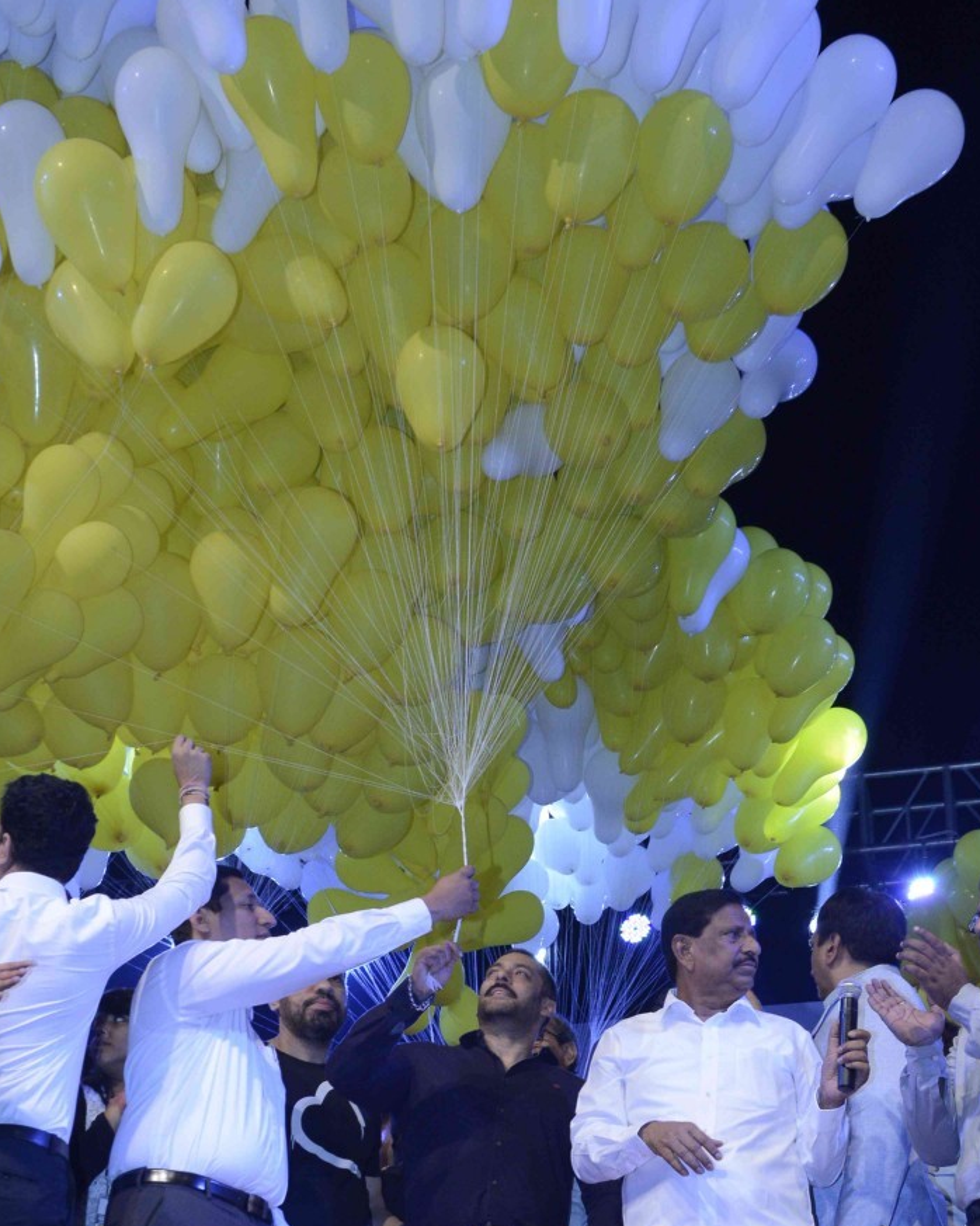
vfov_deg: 29.5
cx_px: 487
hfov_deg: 24.2
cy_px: 932
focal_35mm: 63
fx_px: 2285
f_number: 8
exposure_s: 1/200
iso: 800
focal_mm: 26
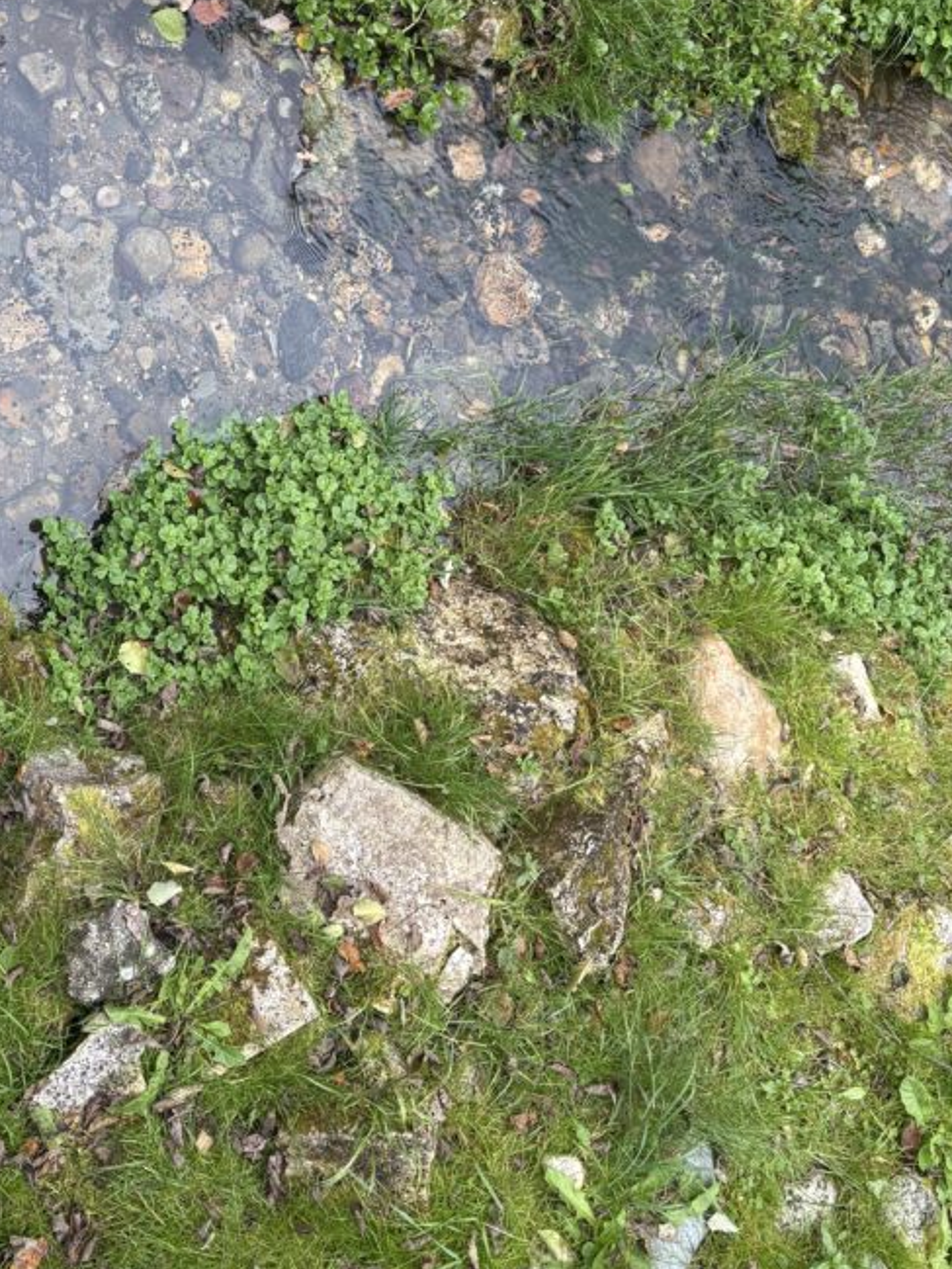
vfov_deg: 44.9
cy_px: 397
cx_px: 328
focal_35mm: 41
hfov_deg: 34.9
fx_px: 1503
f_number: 1.6
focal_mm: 5.96
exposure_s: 1/110
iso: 125
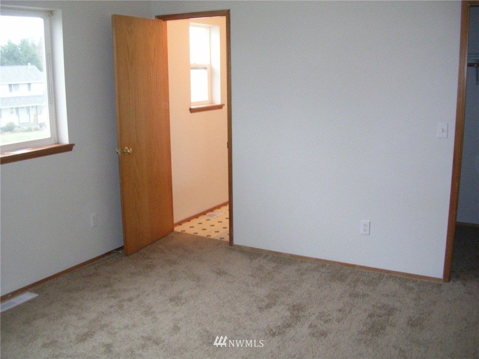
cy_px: 180
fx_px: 526
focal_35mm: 38
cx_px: 240
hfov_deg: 49.0
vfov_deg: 37.7
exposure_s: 1/26
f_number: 2.8
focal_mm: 5.8
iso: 200
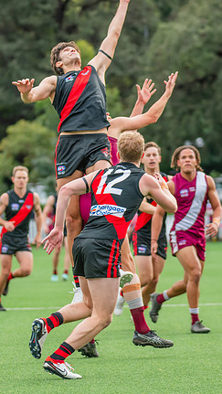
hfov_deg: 4.3
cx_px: 59
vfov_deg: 7.7
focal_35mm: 280
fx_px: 2925
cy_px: 190
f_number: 4.5
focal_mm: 170
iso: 800
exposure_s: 1/1250
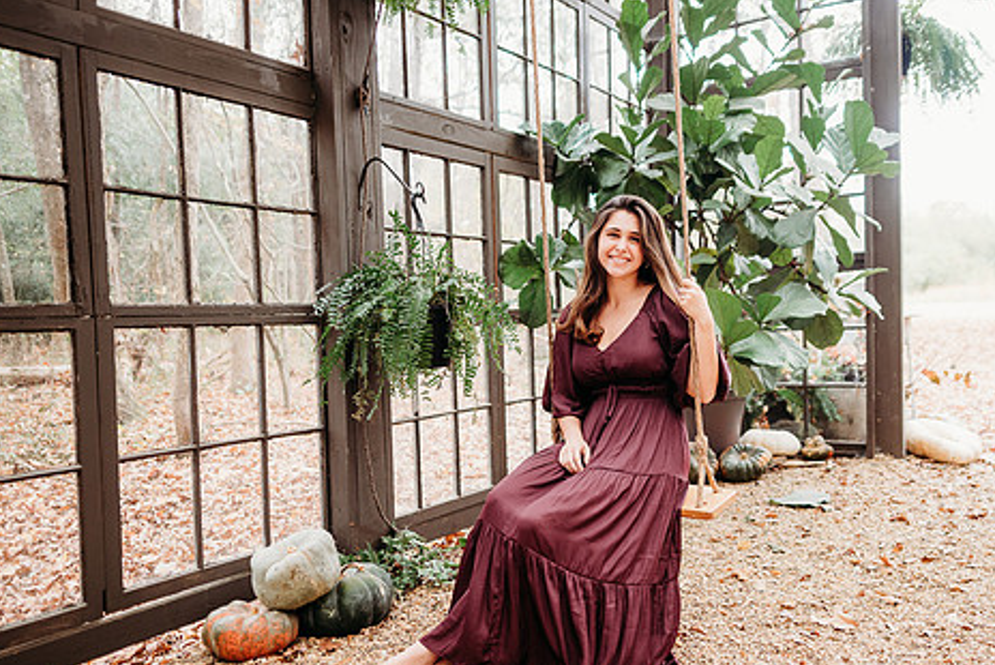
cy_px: 357
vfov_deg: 43.6
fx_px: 830
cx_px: 573
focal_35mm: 30
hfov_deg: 61.6
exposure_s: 1/200
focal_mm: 24
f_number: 2.2
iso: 320
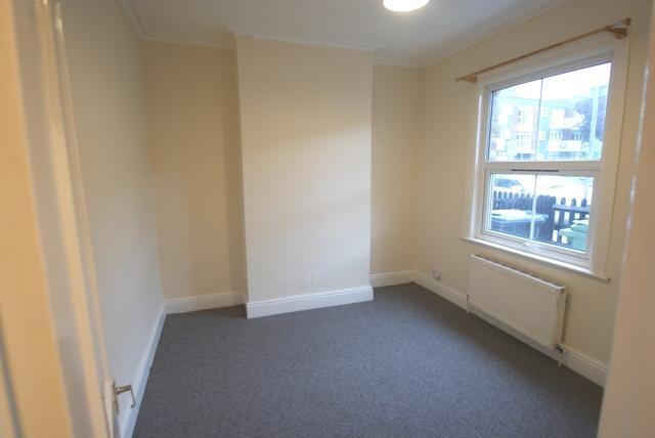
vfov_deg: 72.2
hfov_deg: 94.9
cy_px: 219
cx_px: 328
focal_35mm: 16
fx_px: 300
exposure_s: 1/25
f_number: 3.5
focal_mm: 11
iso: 400
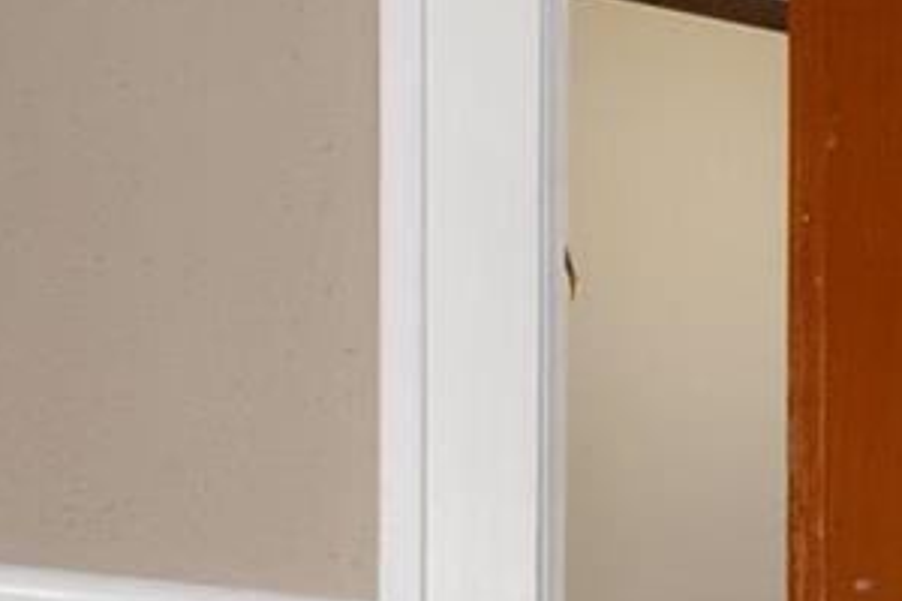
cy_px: 1109
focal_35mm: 96
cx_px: 1819
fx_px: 2405
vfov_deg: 12.8
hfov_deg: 16.2
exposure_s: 1/3
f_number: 10
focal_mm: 9
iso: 640
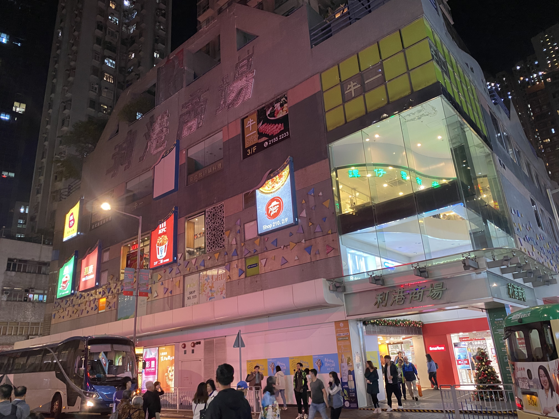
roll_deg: +3.0
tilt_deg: +19.2
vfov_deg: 53.1
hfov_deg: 67.3
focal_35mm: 26
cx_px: 280
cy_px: 210
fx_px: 420
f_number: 1.8
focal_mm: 4.25
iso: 400
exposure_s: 1/50
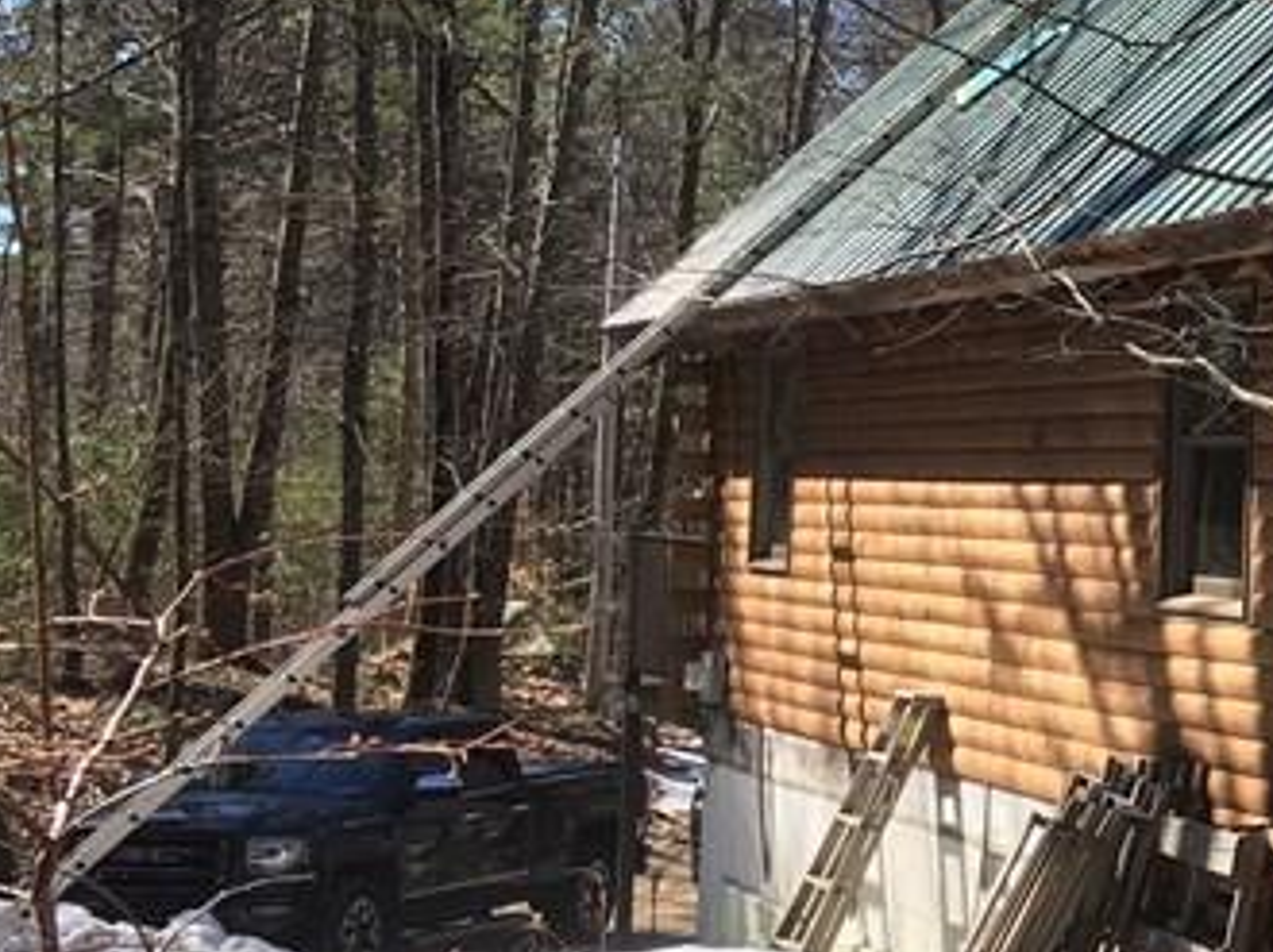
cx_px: 1948
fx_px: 3307
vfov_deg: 16.4
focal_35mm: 90
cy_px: 378
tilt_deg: +4.5
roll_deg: -2.1
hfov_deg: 19.0
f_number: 2.2
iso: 25
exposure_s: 1/641
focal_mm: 4.15
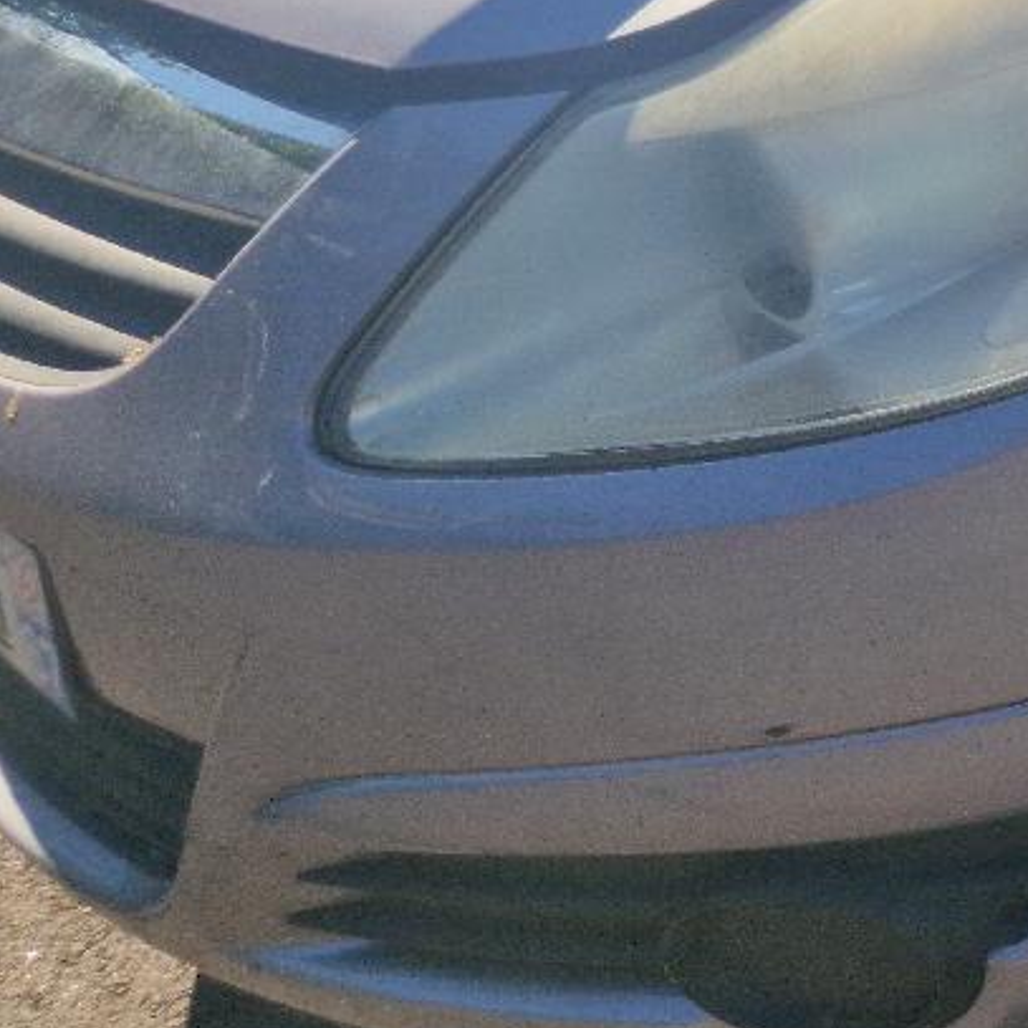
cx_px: 1867
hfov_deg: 16.2
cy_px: -164
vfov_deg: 18.4
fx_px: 3024
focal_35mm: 90
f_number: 1.8
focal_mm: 5.4
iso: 50
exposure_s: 1/2000
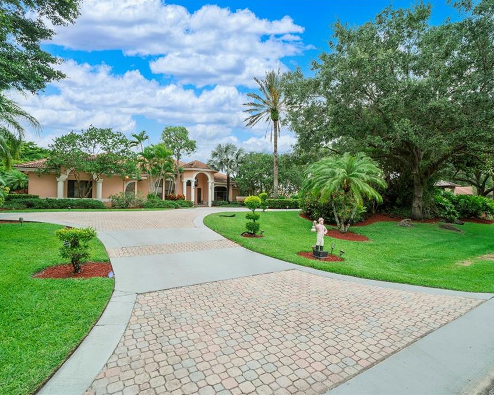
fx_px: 248
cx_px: 246
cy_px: 197
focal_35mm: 17
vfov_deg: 77.0
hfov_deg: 89.7
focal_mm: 10
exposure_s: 1/160
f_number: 11
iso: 100
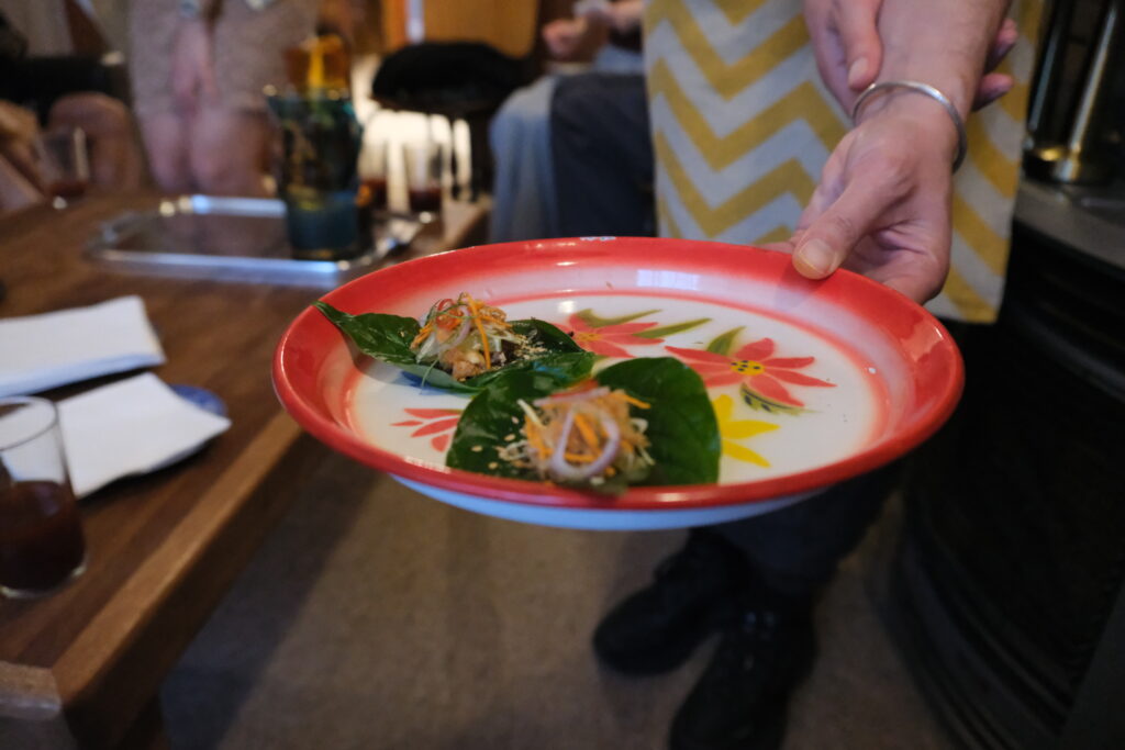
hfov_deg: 67.4
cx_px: 562
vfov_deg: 47.9
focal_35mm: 27
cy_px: 375
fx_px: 844
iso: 12800
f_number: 3.5
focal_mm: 18
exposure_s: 1/58
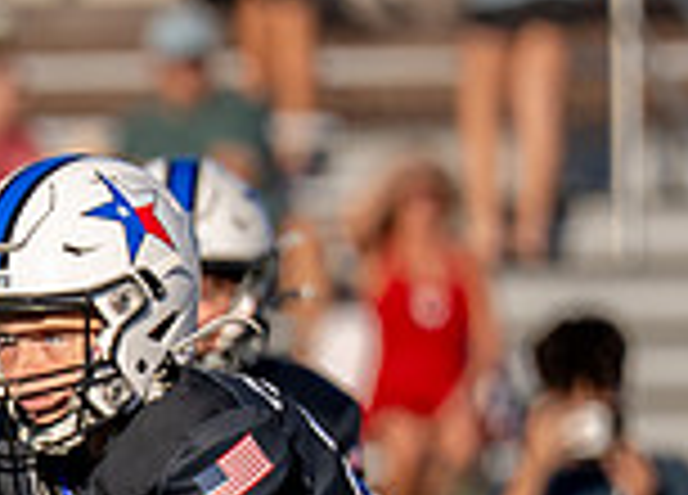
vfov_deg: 1.0
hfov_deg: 1.4
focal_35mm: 1389
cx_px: -678
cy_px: 569
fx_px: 27201
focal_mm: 200
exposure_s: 1/5000
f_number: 2.8
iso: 160
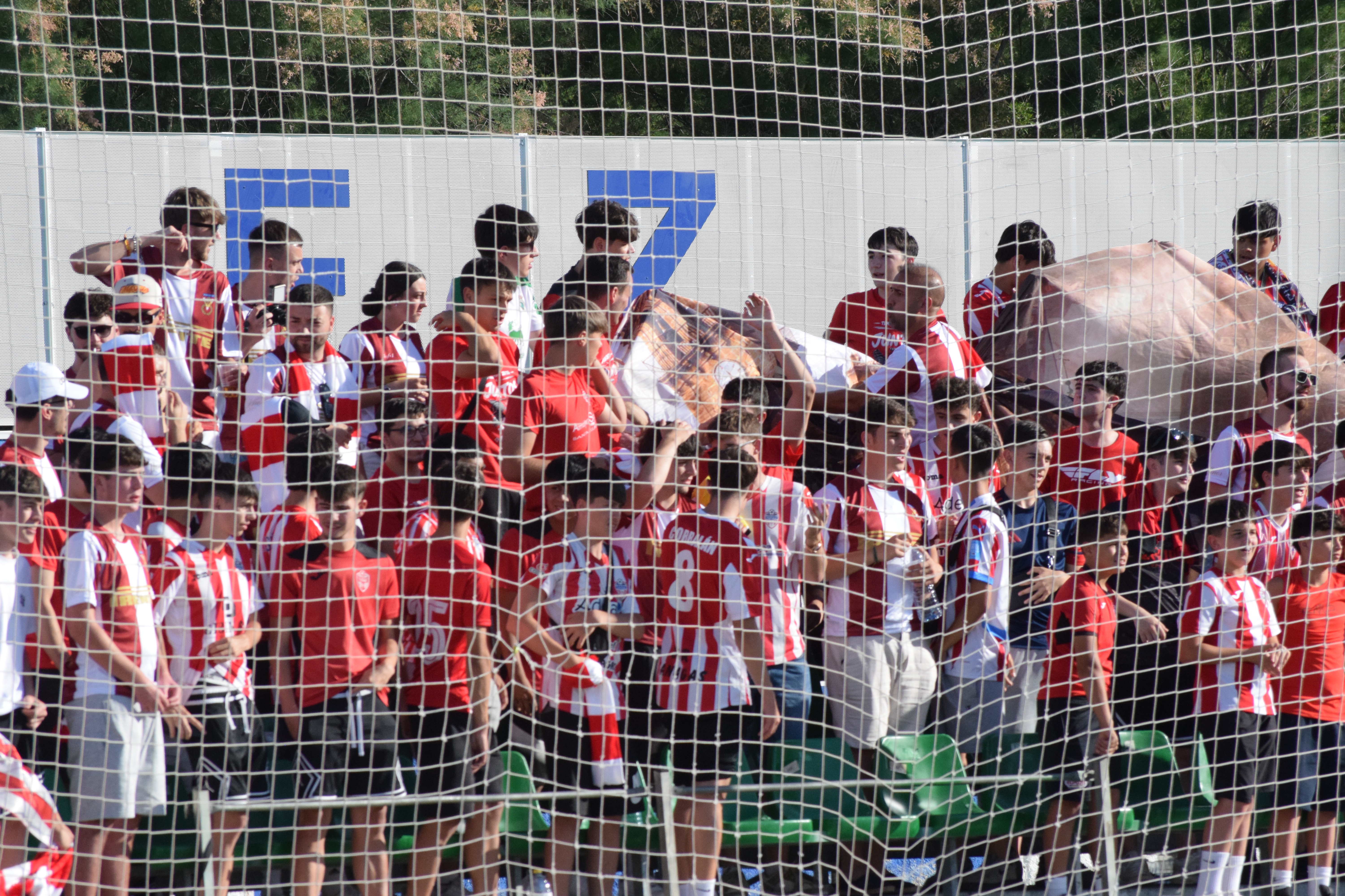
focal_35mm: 300
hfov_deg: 6.9
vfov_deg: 4.6
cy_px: 448
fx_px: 11207
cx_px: 672
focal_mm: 200
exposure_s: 1/2000
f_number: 10
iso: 1600
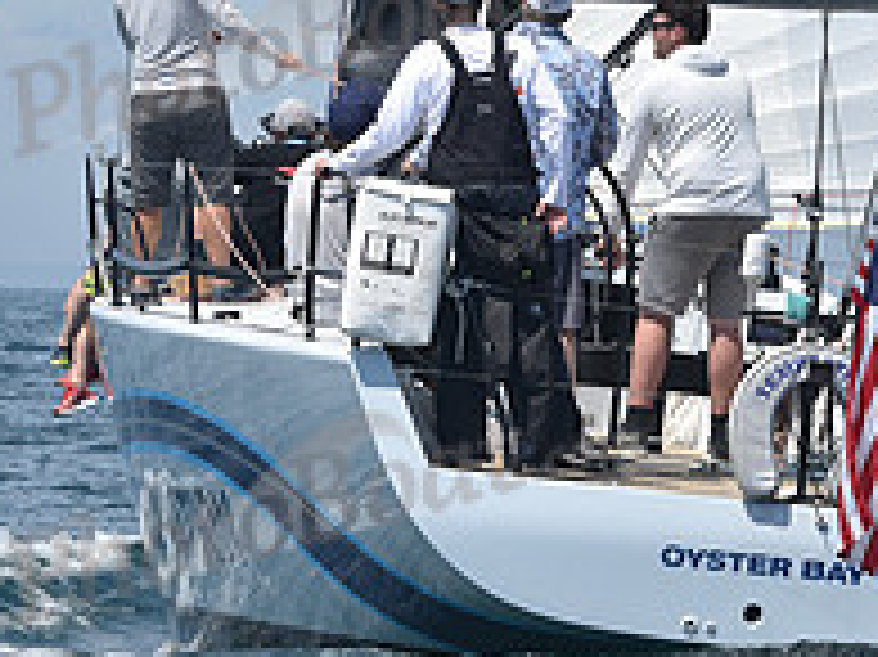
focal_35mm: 344
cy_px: 209
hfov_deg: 5.7
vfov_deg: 4.3
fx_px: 8720
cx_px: 878
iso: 250
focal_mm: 120
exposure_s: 1/800
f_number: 10
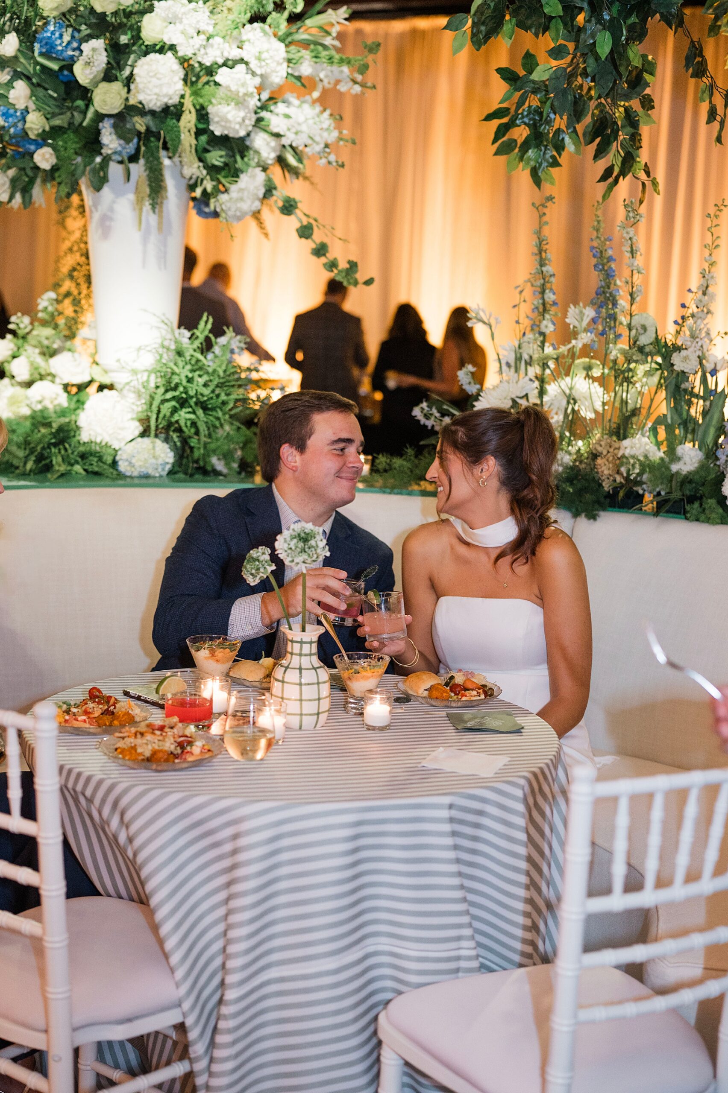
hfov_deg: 27.0
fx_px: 1518
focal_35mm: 50
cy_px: 546
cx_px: 364
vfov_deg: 39.6
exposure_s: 1/80
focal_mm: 50
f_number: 2.5
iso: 1250
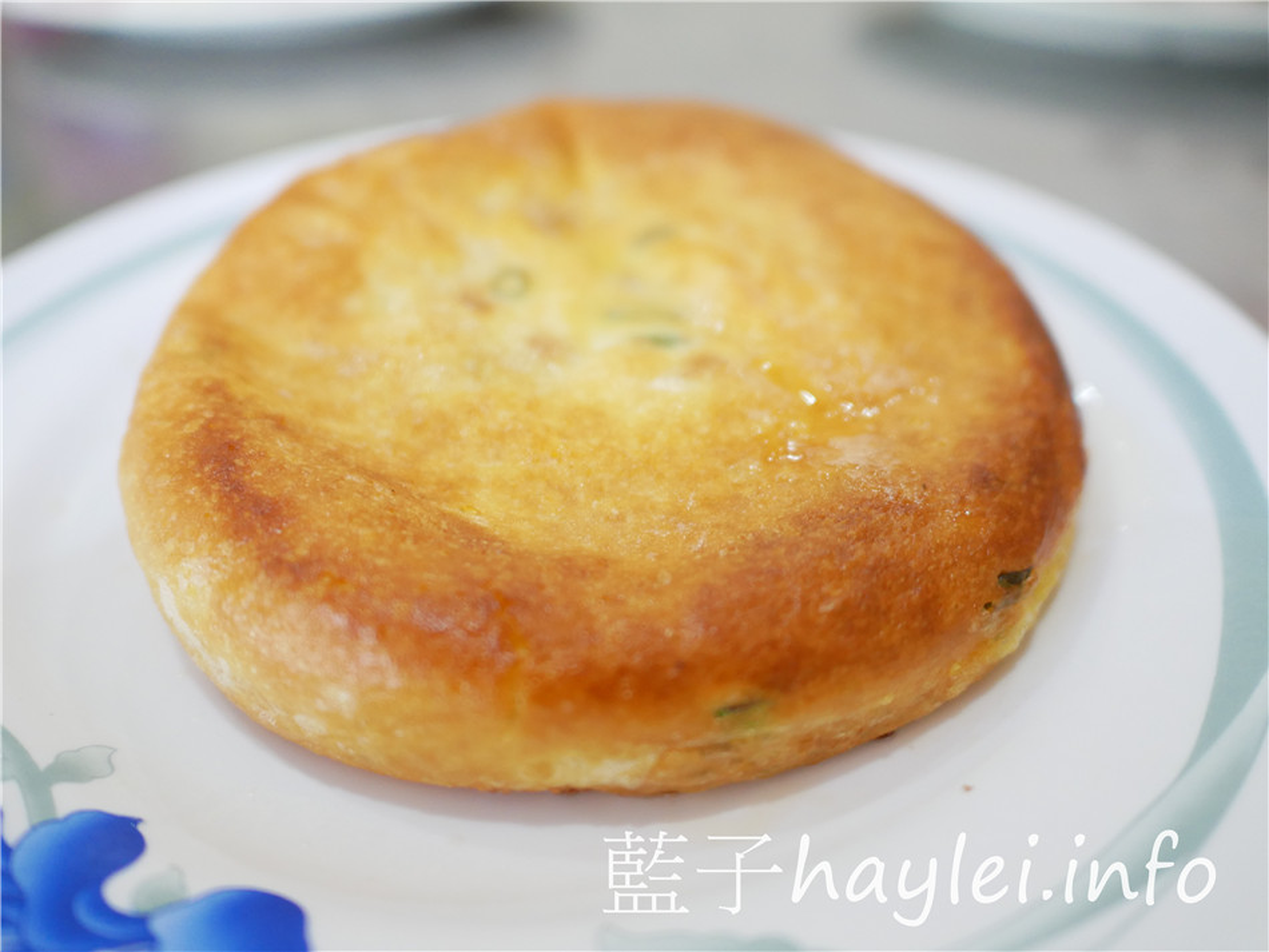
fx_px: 1100
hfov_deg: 60.0
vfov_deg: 46.8
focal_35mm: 30
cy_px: 476
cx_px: 634
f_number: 1.7
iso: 1000
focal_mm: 15
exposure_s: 1/60
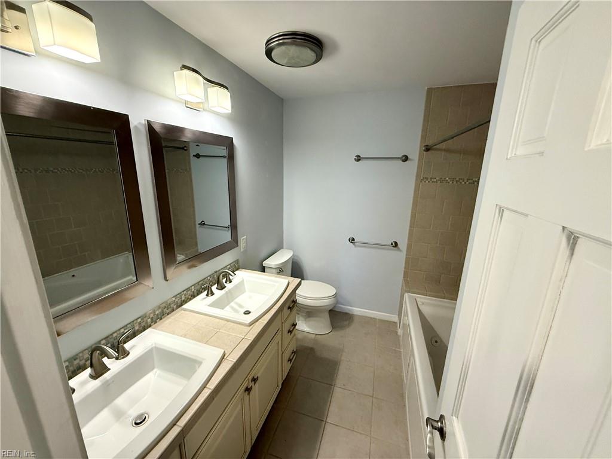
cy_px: 230
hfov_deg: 102.1
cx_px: 306
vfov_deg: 85.7
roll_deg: -1.2
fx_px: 248
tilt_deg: -12.9
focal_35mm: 14
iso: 320
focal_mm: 2.22
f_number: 2.2
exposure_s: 1/120
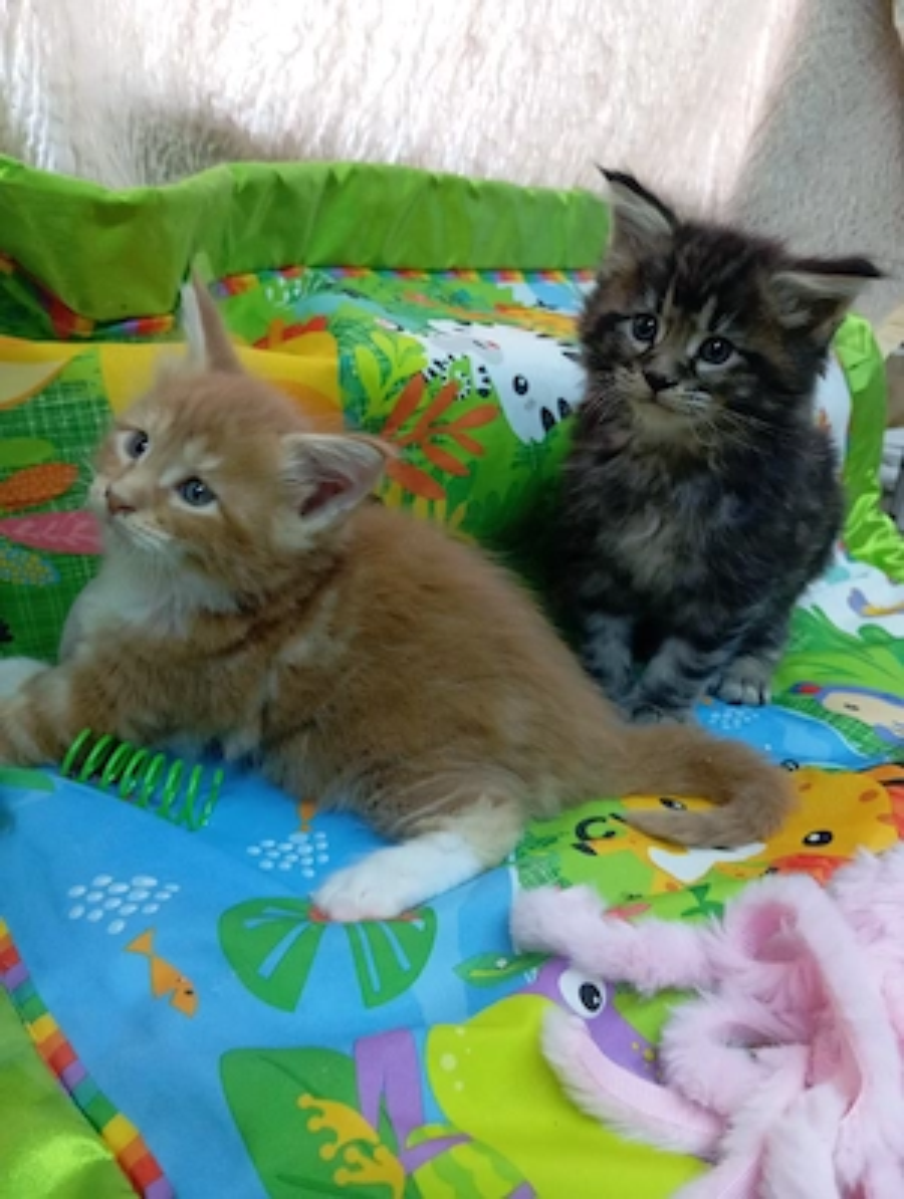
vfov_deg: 63.4
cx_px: 452
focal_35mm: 28
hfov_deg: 49.9
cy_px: 600
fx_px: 972
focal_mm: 4.22
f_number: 1.8
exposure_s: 1/33.3
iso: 353
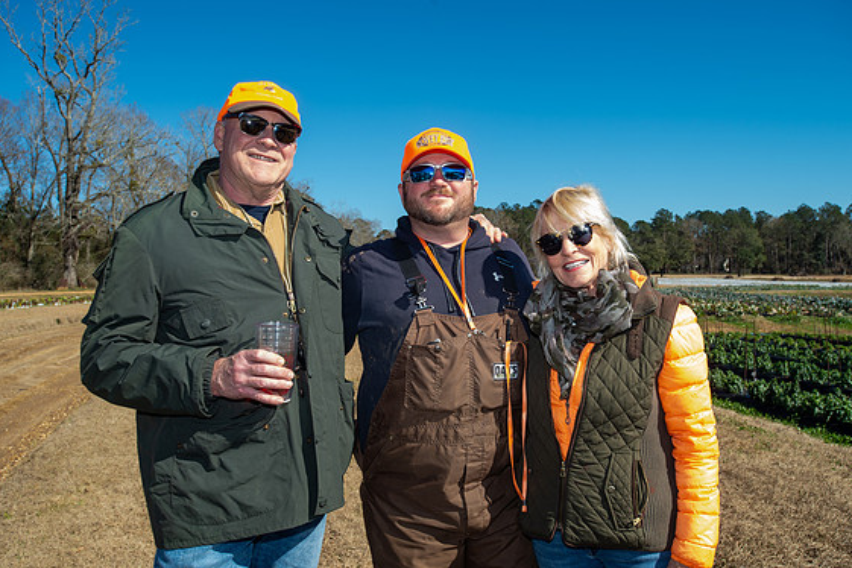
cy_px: 290
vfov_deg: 42.3
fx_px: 734
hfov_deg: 60.3
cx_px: 436
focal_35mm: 31
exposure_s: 1/200
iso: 200
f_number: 8
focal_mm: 30
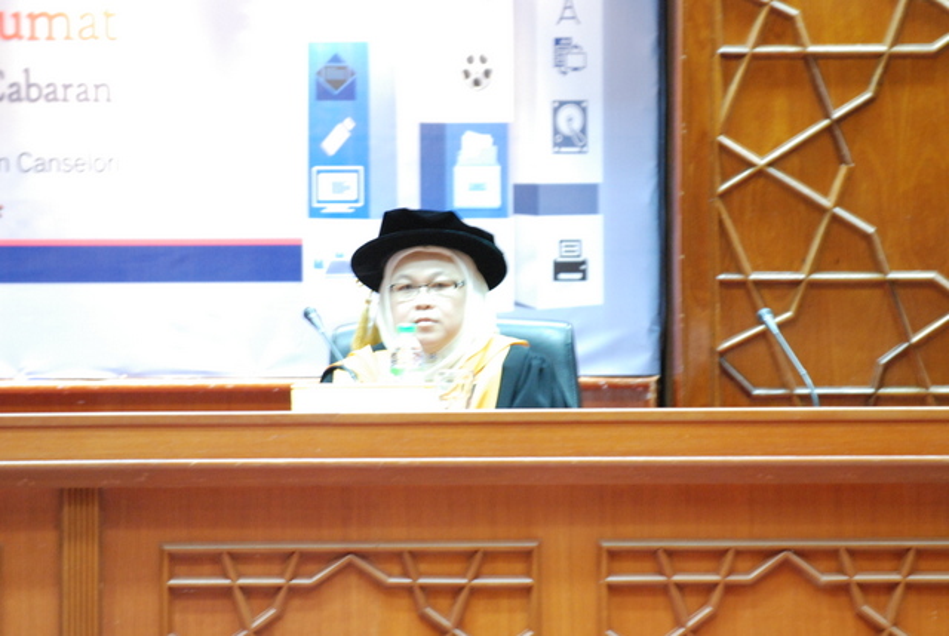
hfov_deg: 6.9
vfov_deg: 4.6
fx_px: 7921
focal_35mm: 300
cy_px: 318
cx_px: 474
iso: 1600
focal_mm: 200
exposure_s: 1/15
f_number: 3.5
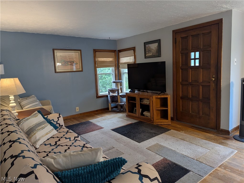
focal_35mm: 24
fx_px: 169
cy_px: 92
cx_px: 122
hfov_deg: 71.5
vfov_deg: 56.9
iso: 450
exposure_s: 1/120
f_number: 1.85
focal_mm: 6.81
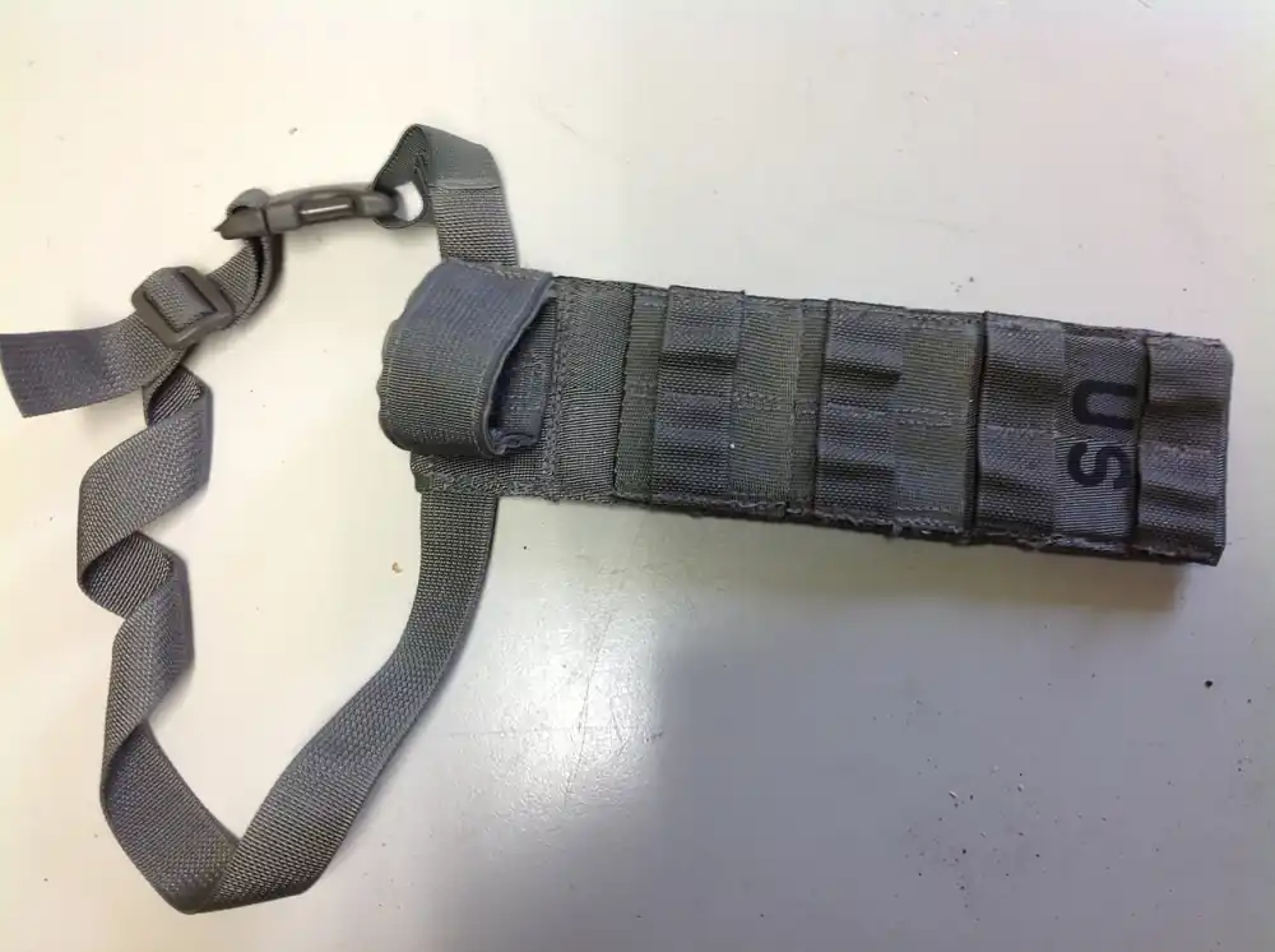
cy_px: 476
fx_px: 1287
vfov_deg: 40.6
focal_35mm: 35
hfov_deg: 52.7
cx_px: 638
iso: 64
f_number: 2.4
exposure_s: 1/20
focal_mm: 4.28
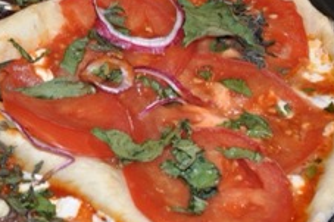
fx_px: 1765
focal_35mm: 190
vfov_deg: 7.2
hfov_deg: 10.6
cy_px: 130
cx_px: -57
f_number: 8
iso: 200
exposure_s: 1/60
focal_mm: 45
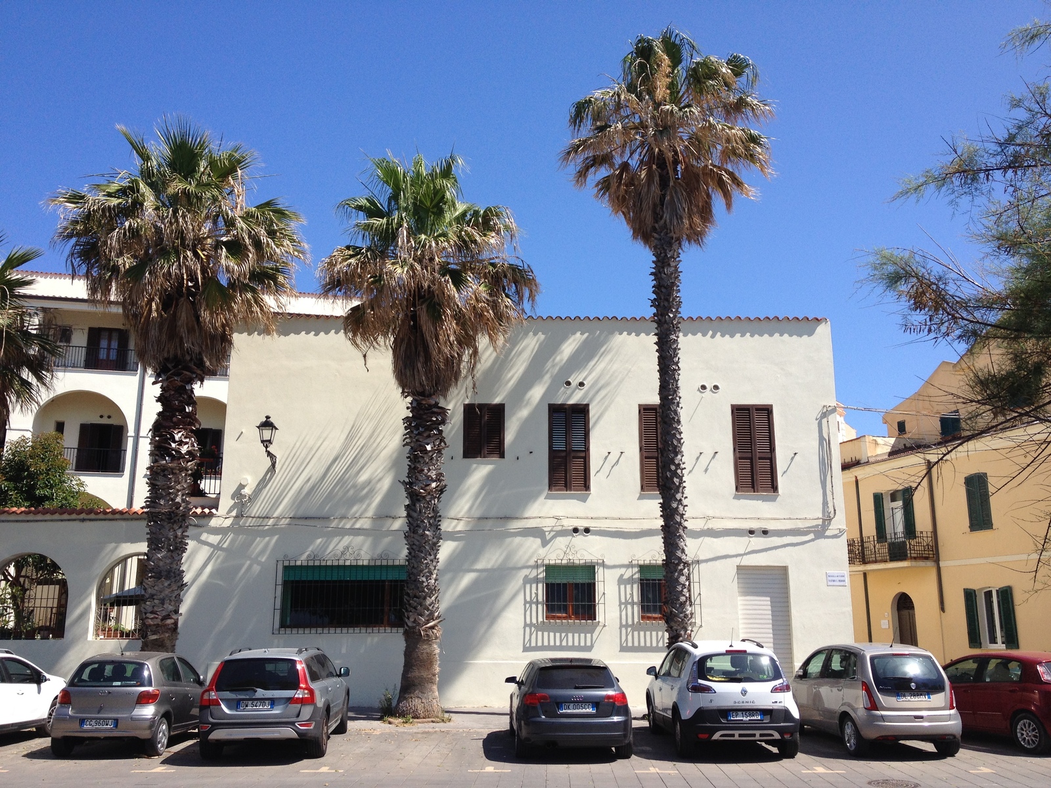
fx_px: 1063
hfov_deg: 52.6
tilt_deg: +11.6
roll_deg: +0.4
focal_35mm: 35
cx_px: 526
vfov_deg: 40.7
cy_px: 394
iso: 50
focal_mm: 4.28
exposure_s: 1/1493
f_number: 2.4
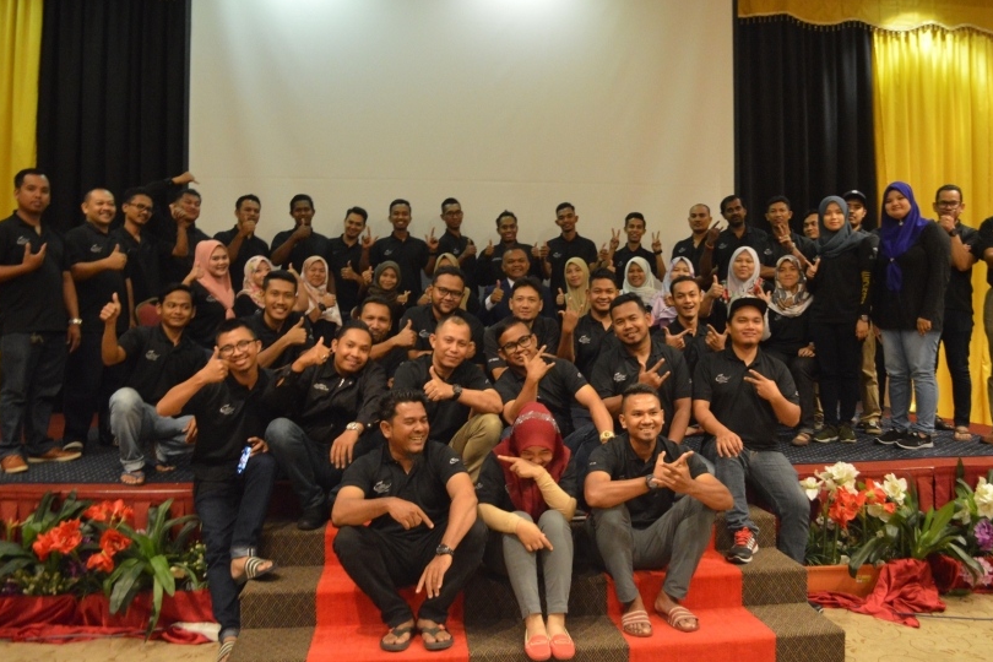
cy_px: 304
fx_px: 827
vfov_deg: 43.6
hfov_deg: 61.8
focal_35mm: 30
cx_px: 538
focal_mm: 18
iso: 3200
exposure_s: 1/40
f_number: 3.5
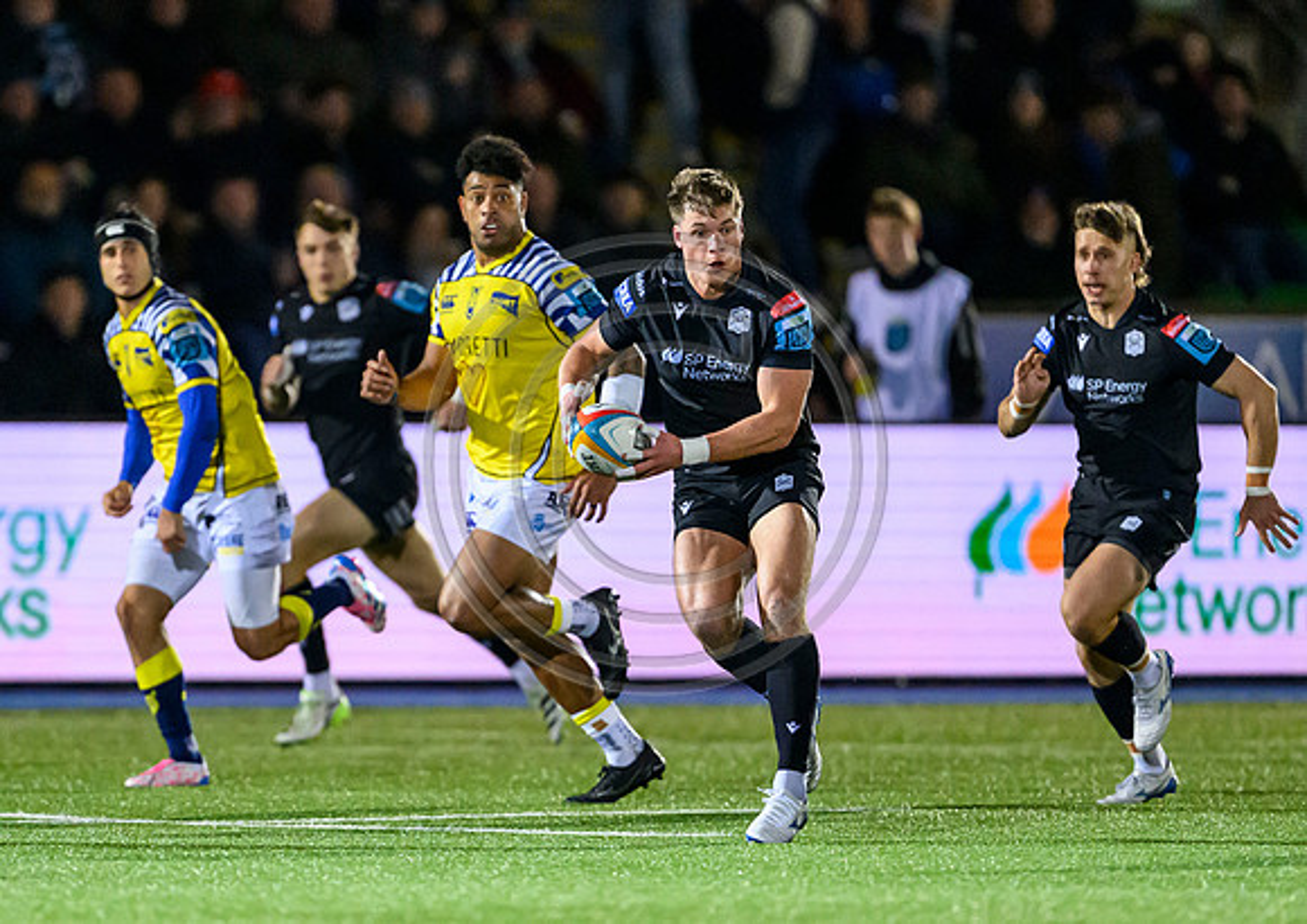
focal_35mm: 730
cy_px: 598
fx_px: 27020
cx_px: 561
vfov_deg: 2.0
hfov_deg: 2.8
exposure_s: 1/1600
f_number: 2.8
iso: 8000
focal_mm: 400
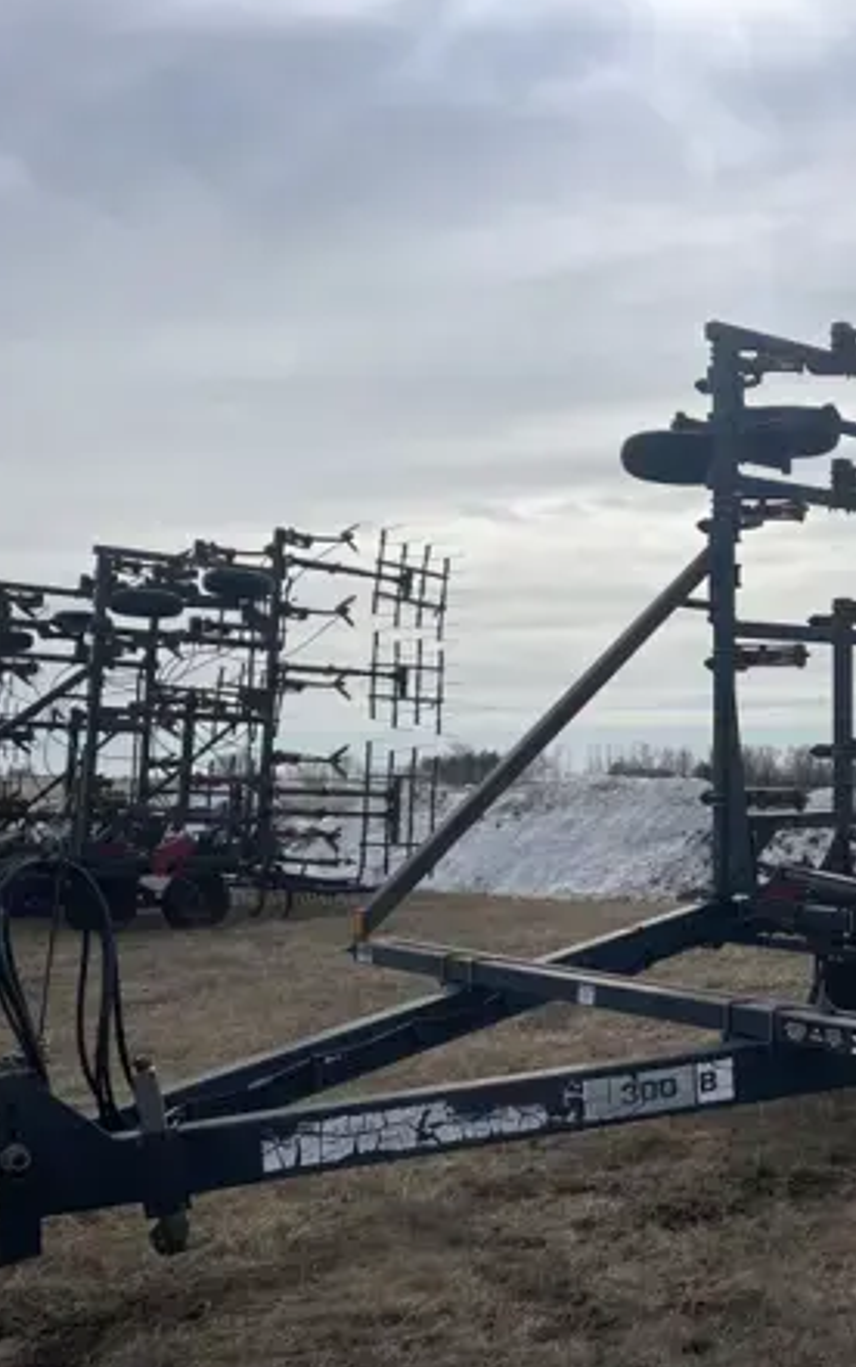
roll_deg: -1.1
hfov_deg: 29.2
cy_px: 707
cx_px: 918
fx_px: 1492
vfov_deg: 49.3
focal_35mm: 40
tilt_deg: +5.0
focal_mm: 5.1
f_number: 1.6
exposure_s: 1/10989
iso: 32
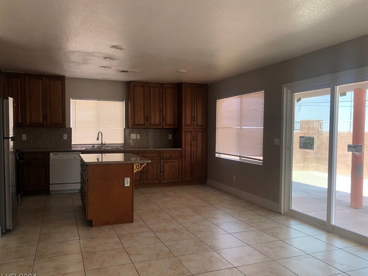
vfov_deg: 48.2
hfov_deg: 61.6
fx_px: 308
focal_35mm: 29
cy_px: 142
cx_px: 190
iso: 25
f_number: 1.8
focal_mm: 4
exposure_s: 1/120
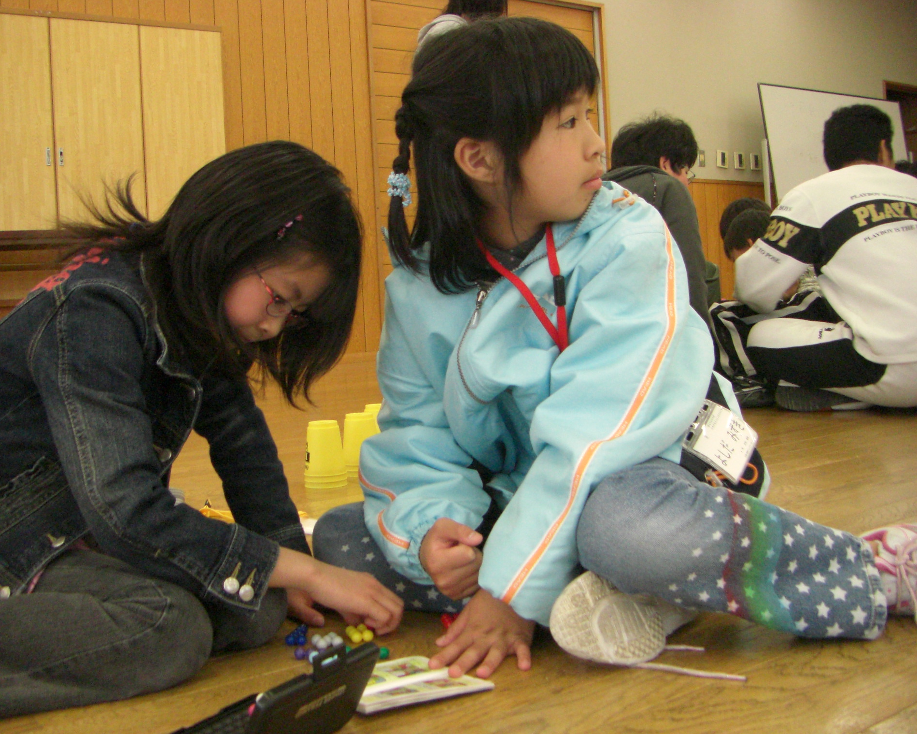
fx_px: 1086
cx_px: 426
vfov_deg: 37.3
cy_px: 369
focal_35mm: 40
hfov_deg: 45.8
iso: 400
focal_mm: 6.3
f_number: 3.4
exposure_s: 1/80
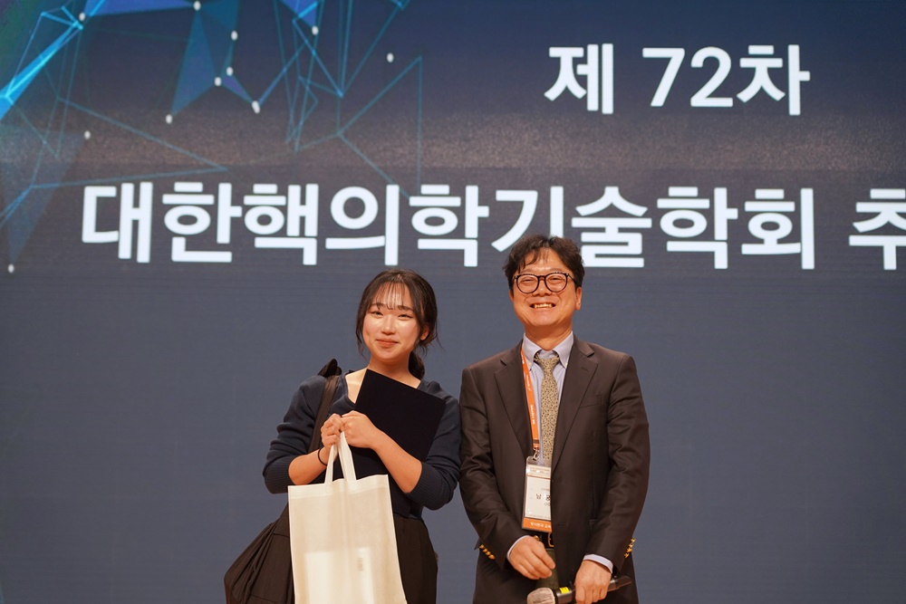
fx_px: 1988
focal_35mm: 79
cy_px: 302
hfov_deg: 25.7
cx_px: 453
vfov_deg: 17.3
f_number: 4
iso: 1000
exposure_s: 1/160
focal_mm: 79
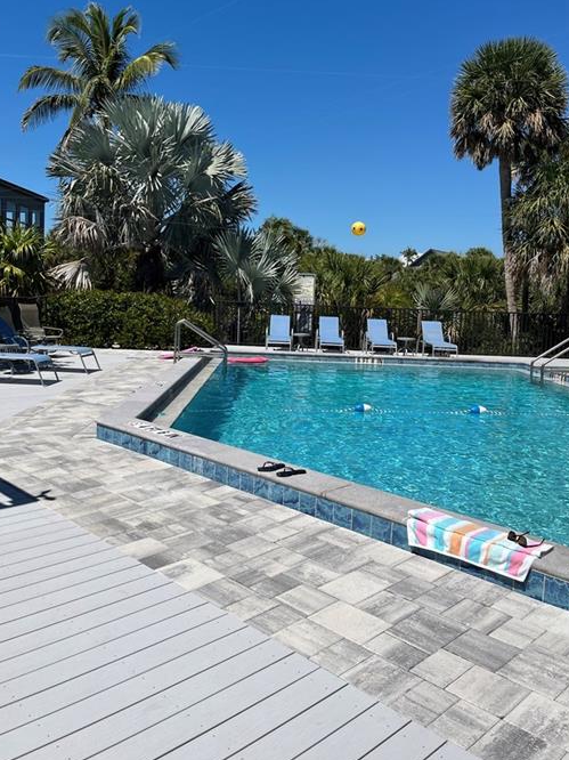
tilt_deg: -1.9
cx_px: 274
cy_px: 345
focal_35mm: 30
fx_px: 658
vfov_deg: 59.9
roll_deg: +0.6
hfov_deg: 46.8
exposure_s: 1/7874
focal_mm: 5.1
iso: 50
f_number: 1.6
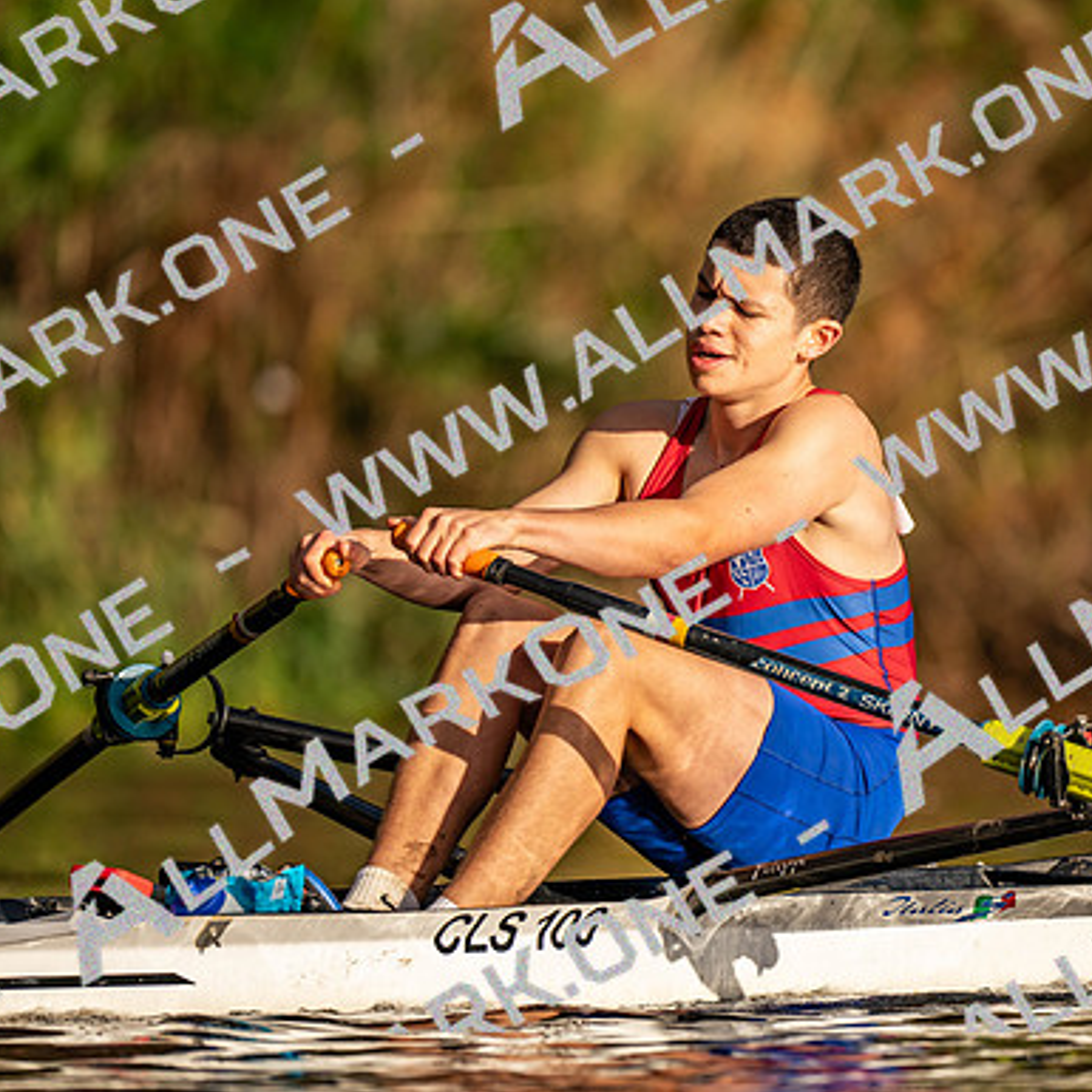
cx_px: 647
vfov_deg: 2.3
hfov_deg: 2.3
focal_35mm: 769
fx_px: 27446
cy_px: 546
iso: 160
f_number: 4
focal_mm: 600
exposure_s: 1/2500
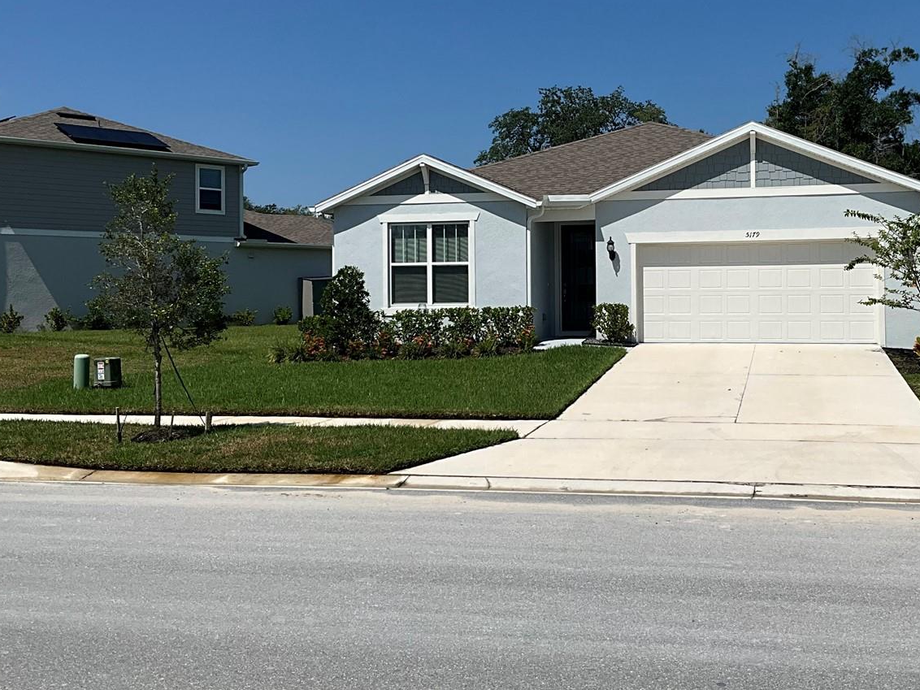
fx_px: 1090
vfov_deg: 35.0
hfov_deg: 45.5
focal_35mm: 41
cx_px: 561
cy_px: 276
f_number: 1.8
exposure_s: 1/4065
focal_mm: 3
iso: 25
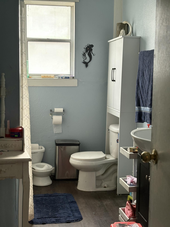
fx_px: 340
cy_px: 114
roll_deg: -0.6
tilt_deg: -9.3
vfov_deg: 36.8
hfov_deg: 28.0
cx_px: 85
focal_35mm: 52
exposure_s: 1/40
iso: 125
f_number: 1.6
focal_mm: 5.96
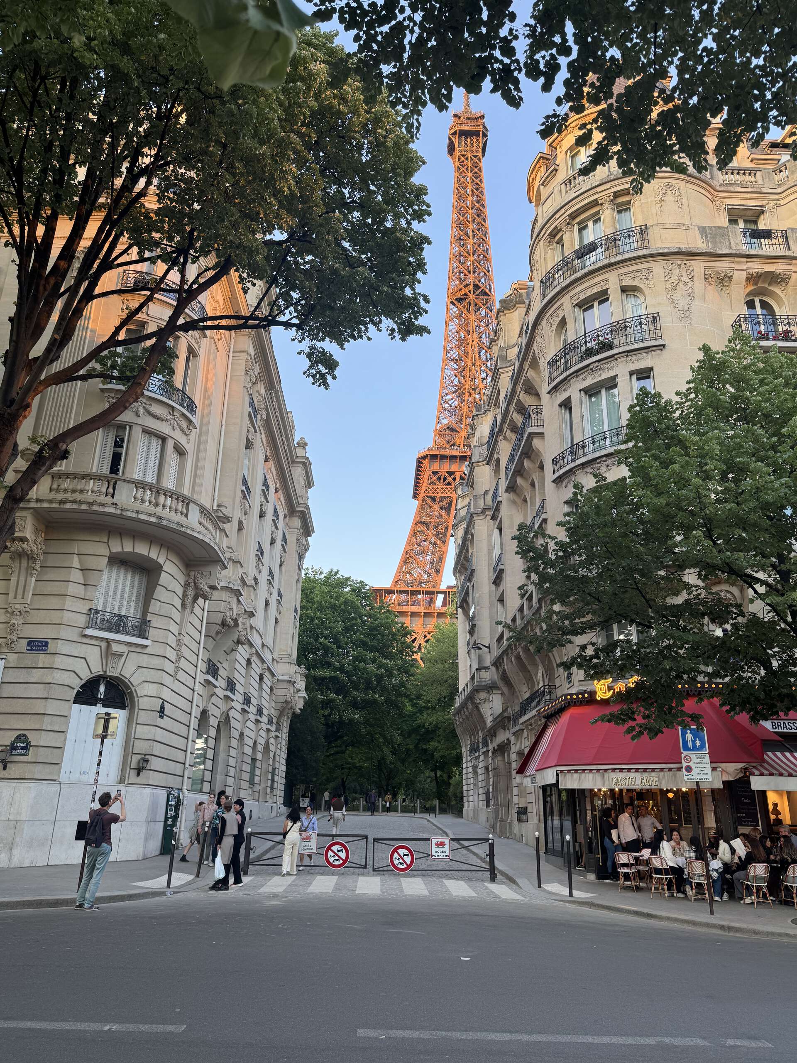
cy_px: 532
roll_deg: -1.5
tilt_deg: +20.8
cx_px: 398
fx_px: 737
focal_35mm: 24
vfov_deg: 71.6
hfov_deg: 56.8
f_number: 1.78
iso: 50
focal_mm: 6.76
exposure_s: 1/100
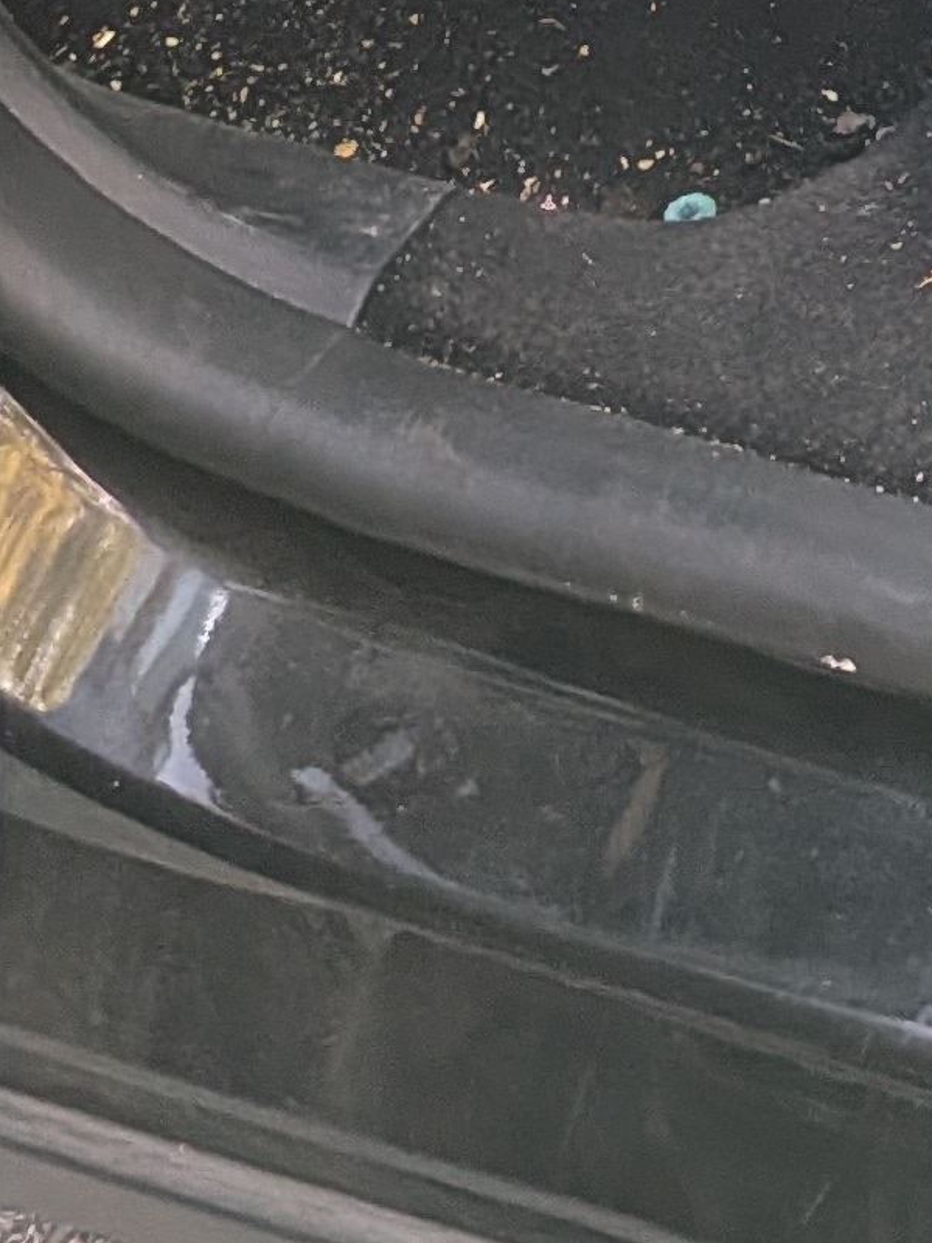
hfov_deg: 11.6
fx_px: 4308
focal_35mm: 120
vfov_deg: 13.1
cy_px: -1589
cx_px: 1608
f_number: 1.7
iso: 59
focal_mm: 4.53
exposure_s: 1/50
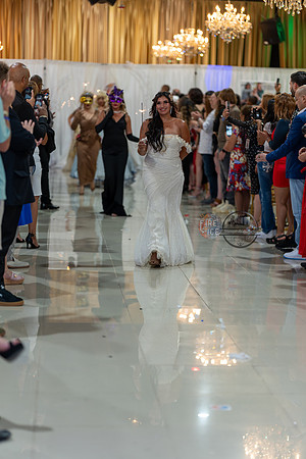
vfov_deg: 23.9
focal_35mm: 85
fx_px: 1084
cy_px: 230
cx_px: 153
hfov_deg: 16.1
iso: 100
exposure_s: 1/160
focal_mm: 85
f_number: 1.4
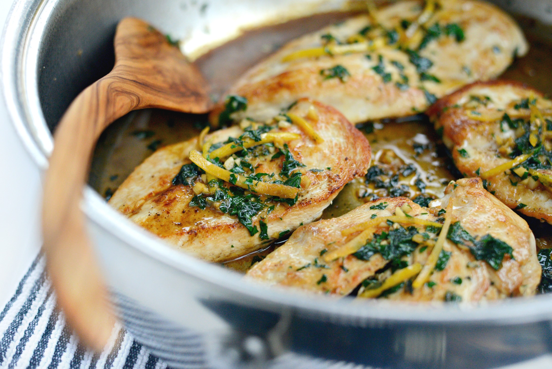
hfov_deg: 39.6
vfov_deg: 27.0
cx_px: 276
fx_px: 767
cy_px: 184
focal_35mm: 50
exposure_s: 1/1250
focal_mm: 50
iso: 2200
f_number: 3.2
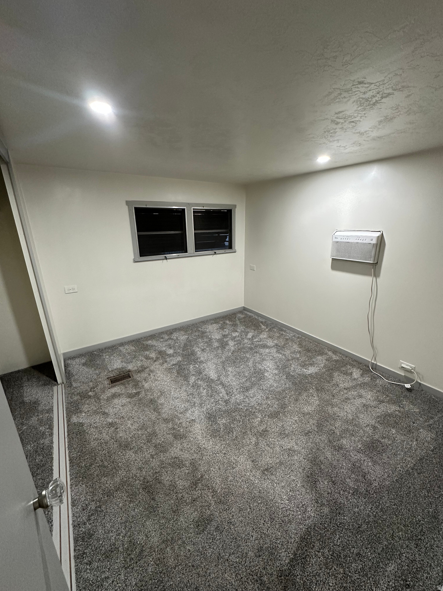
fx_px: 239
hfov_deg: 85.7
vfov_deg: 102.1
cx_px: 222
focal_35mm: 14
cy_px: 296
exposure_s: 1/60
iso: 400
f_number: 2.2
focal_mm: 2.22
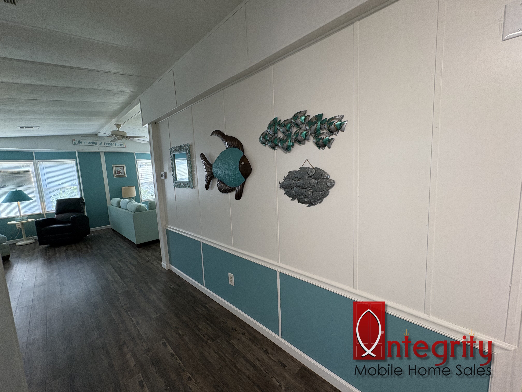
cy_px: 196
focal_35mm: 14
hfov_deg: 102.1
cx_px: 261
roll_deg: +3.1
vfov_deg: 85.7
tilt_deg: -6.3
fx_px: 211
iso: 200
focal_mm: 2.22
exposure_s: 1/120
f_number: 2.2
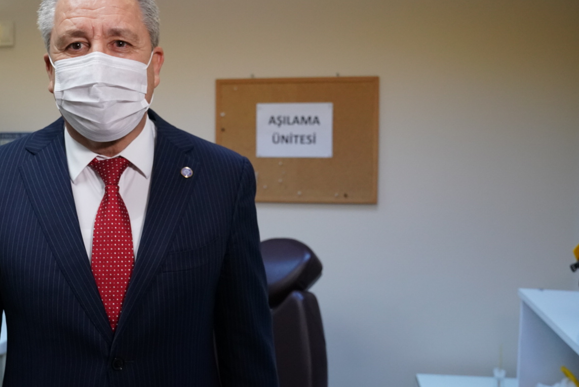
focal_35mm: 41
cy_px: 195
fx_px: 660
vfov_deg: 32.7
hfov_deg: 47.0
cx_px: 225
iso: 4000
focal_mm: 29
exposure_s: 1/800
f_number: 4.5
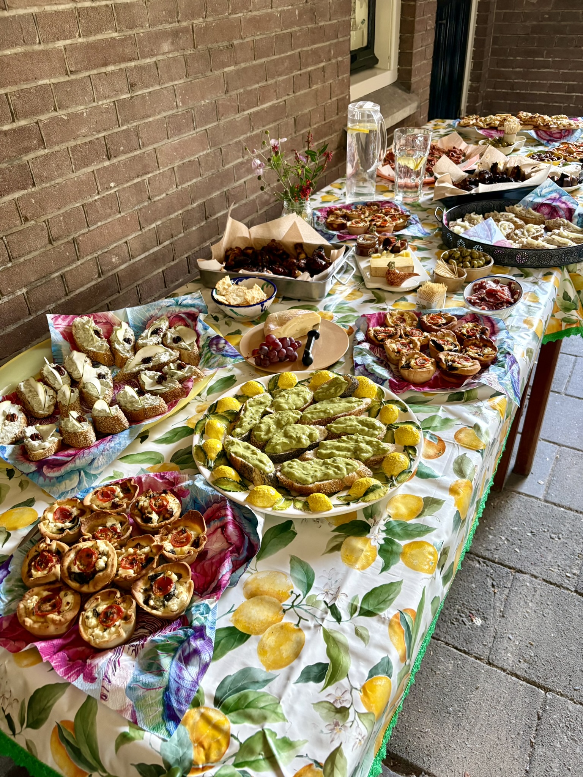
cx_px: 292
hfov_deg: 53.1
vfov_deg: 67.3
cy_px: 388
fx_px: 584
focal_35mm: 26
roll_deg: +3.6
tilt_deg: -34.5
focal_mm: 5.96
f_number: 1.6
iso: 250
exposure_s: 1/60
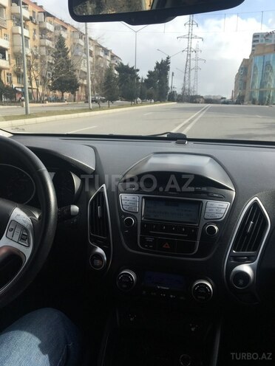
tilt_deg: -12.8
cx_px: 138
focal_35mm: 29
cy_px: 183
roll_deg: -0.8
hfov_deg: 48.2
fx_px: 307
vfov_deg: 61.7
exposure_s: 1/732
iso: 25
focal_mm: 4.15
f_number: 2.2
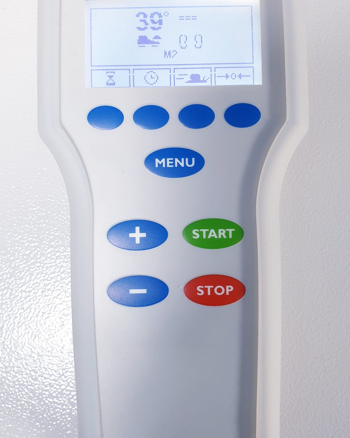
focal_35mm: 35
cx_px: 172
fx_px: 453
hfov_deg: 42.2
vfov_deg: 51.4
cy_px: 194
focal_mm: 4.3
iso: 200
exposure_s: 1/50
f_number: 2.4
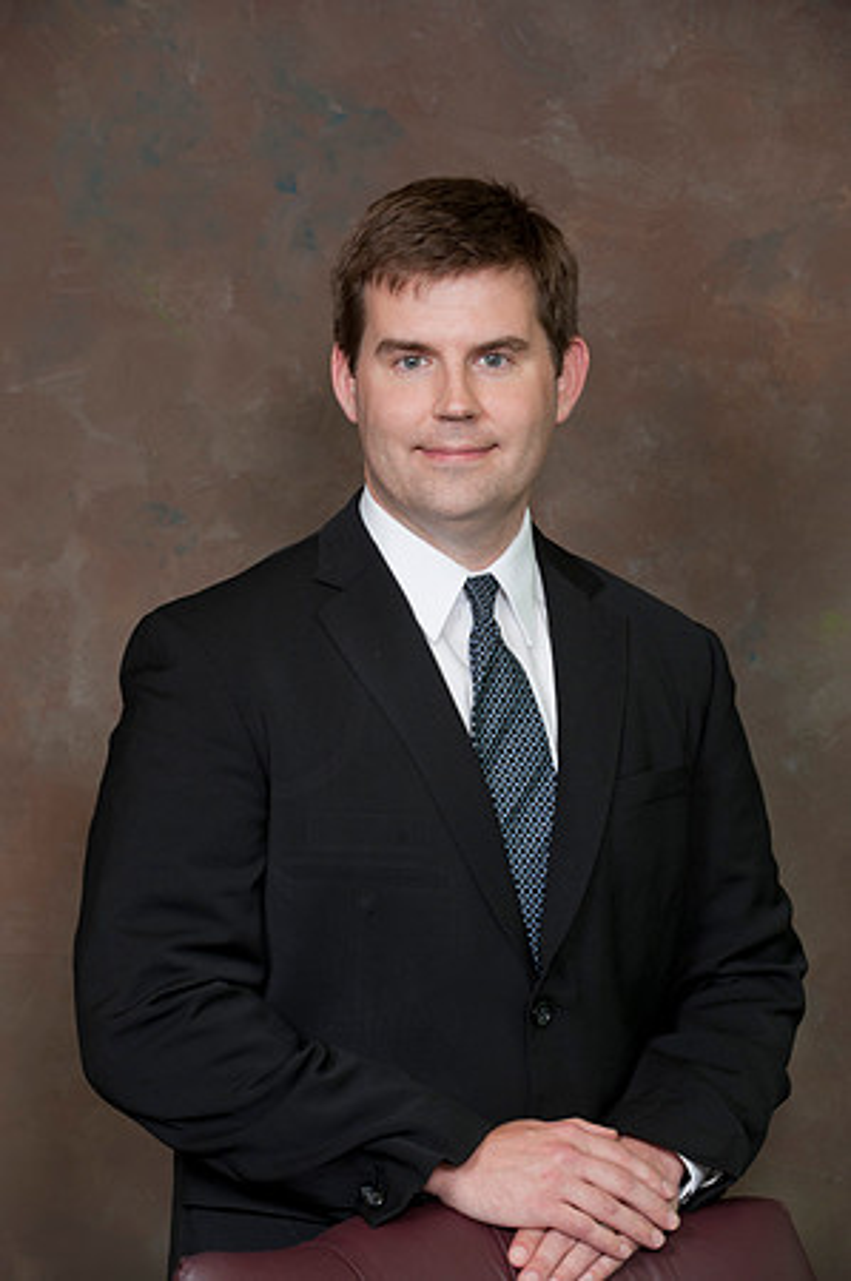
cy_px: 640
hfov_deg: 10.9
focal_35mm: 125
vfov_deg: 16.4
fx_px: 4442
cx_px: 426
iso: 320
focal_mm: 125
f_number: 5.6
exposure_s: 1/100
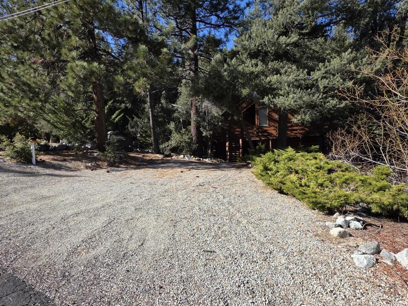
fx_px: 189
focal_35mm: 16
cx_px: 192
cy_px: 166
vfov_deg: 78.0
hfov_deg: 94.4
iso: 40
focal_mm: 2.2
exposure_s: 1/1242
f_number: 1.9
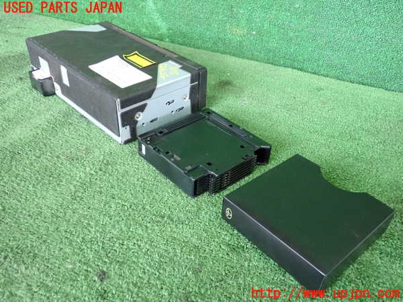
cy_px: 151
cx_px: 202
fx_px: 373
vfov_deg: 44.2
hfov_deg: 56.8
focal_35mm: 32
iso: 1250
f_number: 2.4
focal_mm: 5.79
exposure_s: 1/125
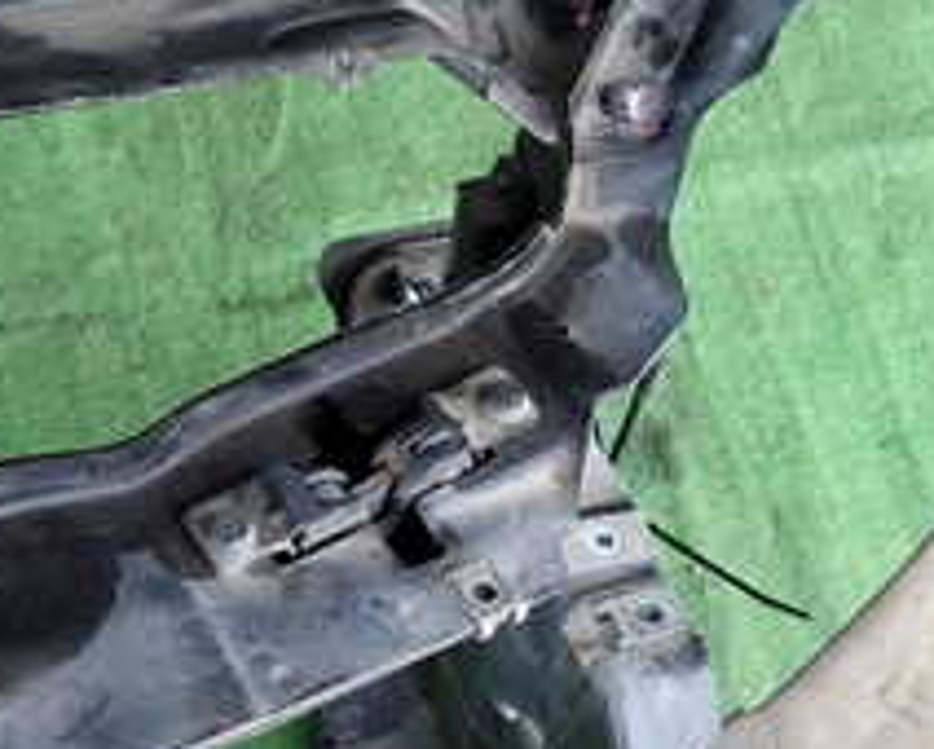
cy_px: 564
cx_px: 269
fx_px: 1909
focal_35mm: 69
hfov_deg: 27.2
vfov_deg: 22.0
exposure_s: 1/125
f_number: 2
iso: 100
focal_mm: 4.5
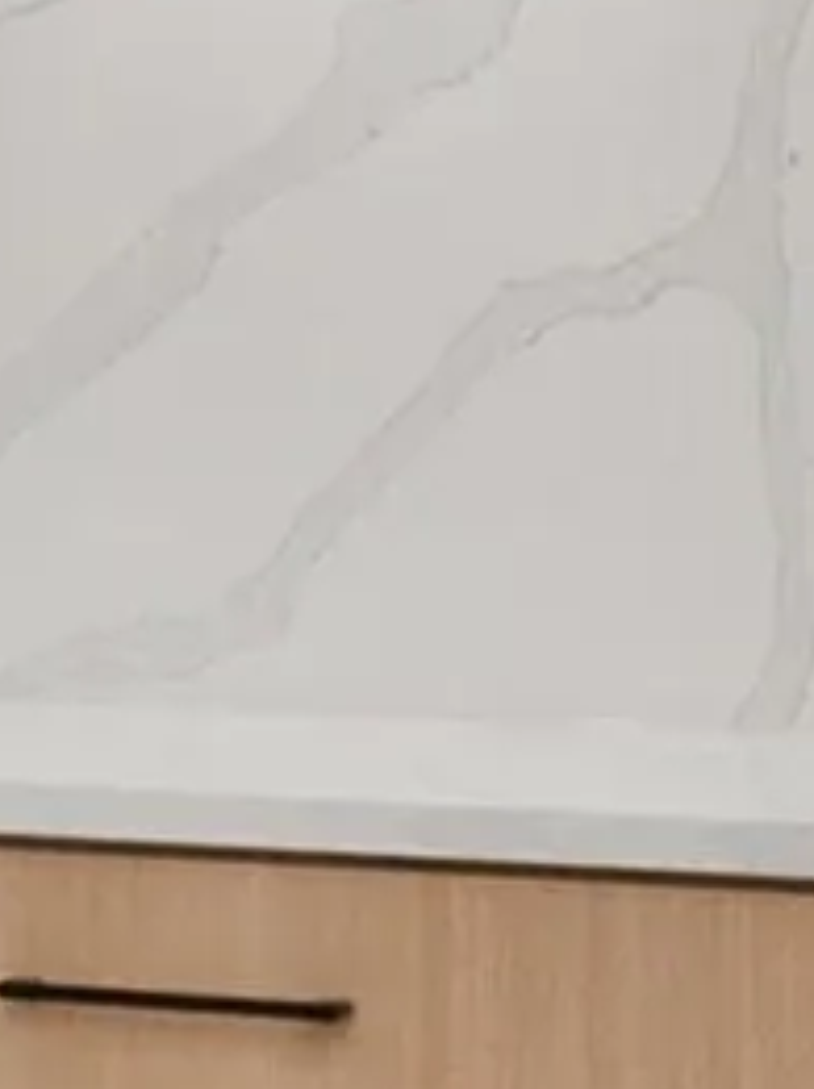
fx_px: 5343
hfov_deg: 7.5
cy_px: 476
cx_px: -1757
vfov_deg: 11.6
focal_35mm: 170
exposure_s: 1/30
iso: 320
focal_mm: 10
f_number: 6.3
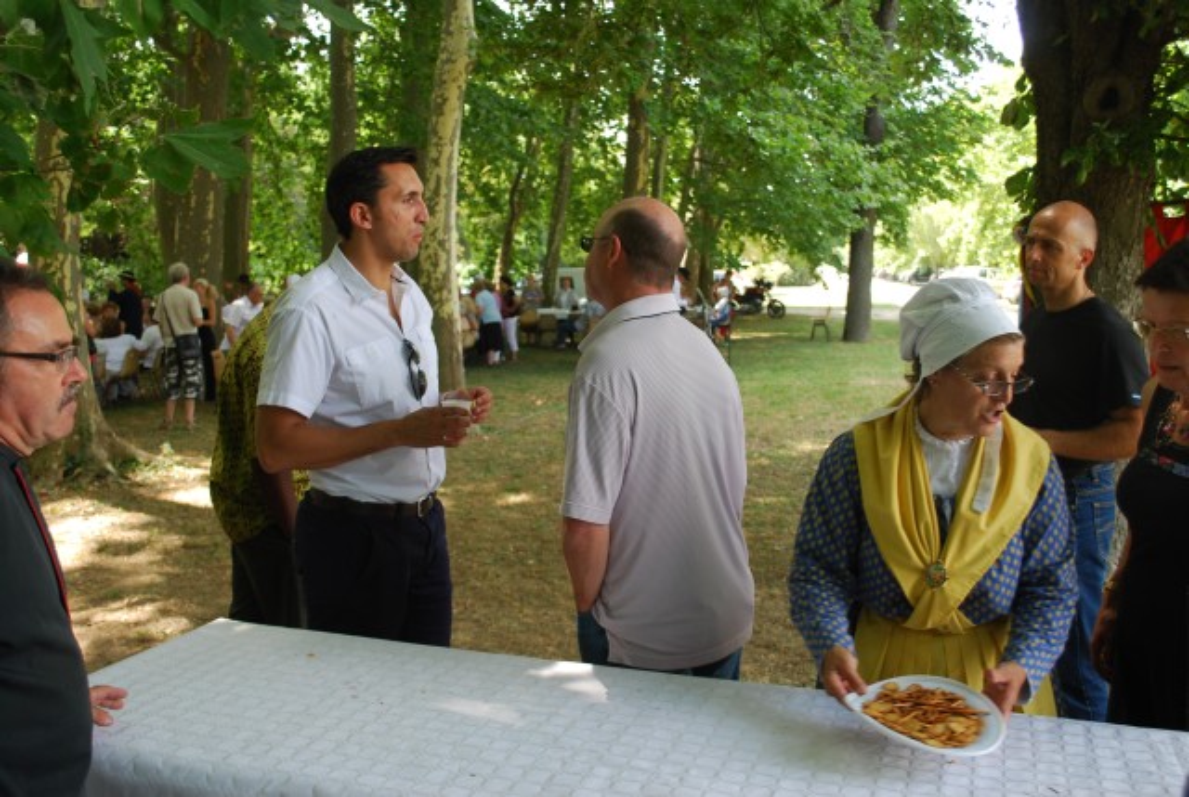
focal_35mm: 36
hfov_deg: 53.1
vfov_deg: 37.0
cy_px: 398
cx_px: 594
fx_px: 1191
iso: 200
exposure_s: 1/80
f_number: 4.5
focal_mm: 24
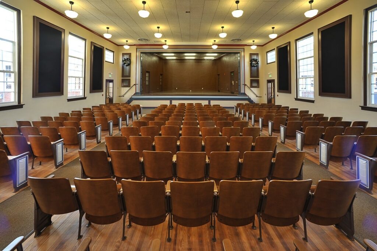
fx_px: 146
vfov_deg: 81.1
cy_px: 126
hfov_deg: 104.3
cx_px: 188
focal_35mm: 14
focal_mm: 14
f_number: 8
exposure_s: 1/3
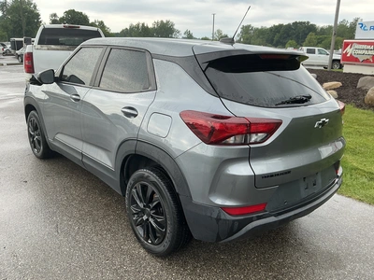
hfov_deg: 63.4
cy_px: 140
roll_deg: -1.7
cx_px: 187
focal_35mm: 28
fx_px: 303
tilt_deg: -13.8
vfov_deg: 49.7
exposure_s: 1/183
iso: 20
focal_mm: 3
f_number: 1.8
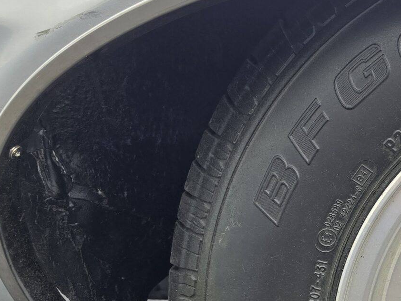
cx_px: 589
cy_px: 311
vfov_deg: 20.3
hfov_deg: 22.9
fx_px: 811
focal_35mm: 70
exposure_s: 1/238
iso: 12
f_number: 1.7
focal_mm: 6.3
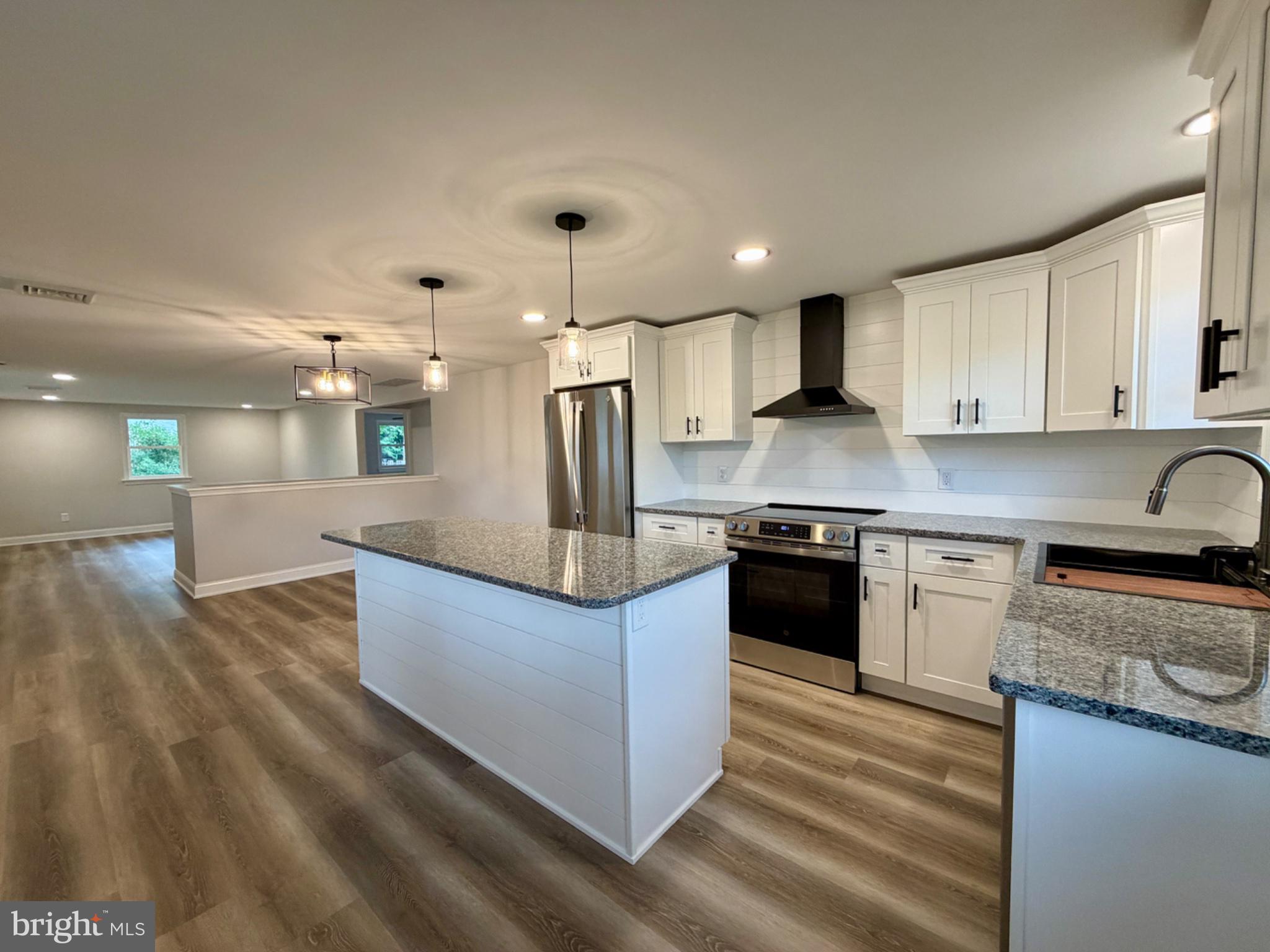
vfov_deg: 85.7
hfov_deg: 102.1
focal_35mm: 14
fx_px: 514
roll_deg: +1.5
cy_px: 476
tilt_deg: -2.4
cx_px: 635
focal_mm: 2.22
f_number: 2.2
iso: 250
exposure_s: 1/120
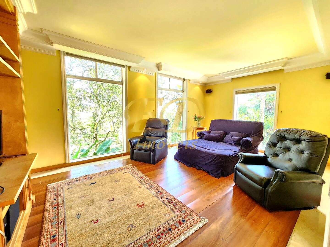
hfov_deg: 106.2
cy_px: 124
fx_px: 124
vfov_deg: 89.9
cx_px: 165
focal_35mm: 13
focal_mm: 2.2
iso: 320
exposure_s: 1/60.2
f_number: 2.2
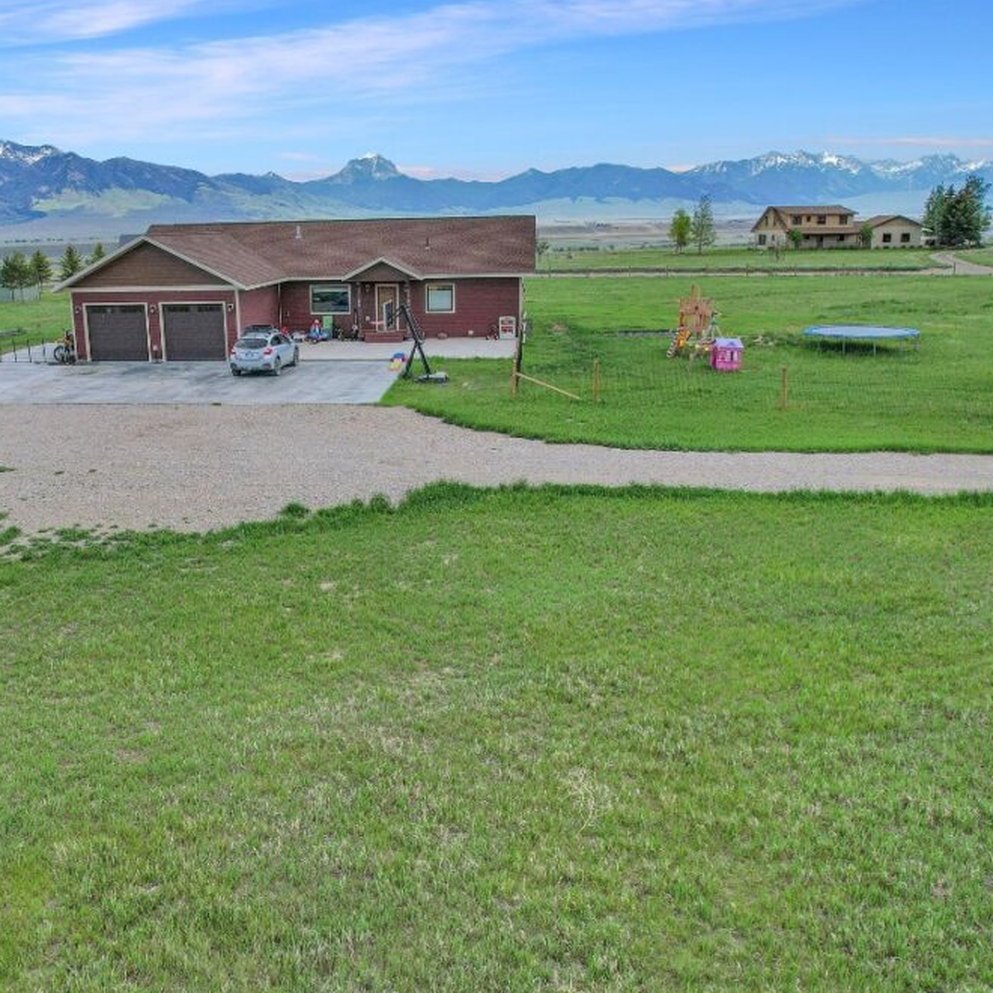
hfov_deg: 55.0
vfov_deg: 55.6
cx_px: 378
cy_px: 503
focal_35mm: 29
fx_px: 941
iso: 100
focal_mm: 8.38
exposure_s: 1/1600
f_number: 2.8
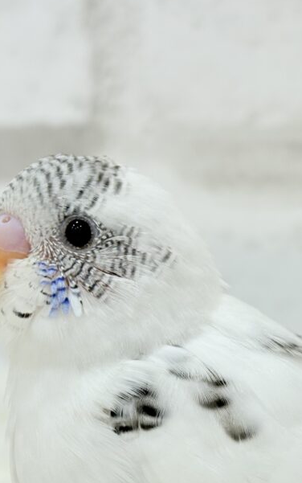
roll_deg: +0.4
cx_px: 274
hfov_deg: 11.8
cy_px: 338
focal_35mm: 110
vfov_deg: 18.9
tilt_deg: -5.2
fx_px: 1448
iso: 50
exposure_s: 1/100
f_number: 1.6
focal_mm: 5.96
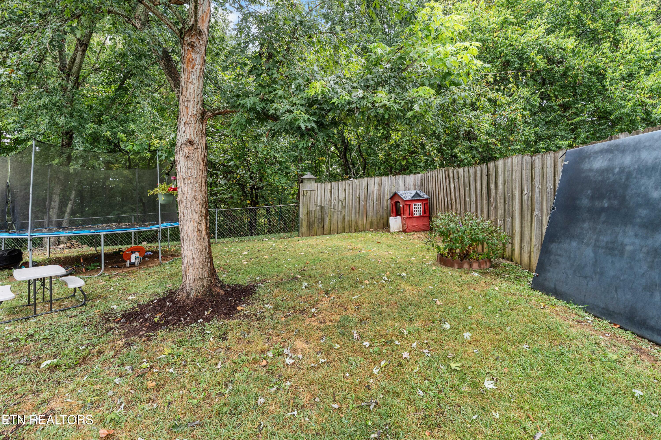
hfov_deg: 96.7
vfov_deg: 73.7
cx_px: 330
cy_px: 220
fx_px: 294
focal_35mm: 16
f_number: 7.1
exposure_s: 1/320
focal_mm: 16
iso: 400
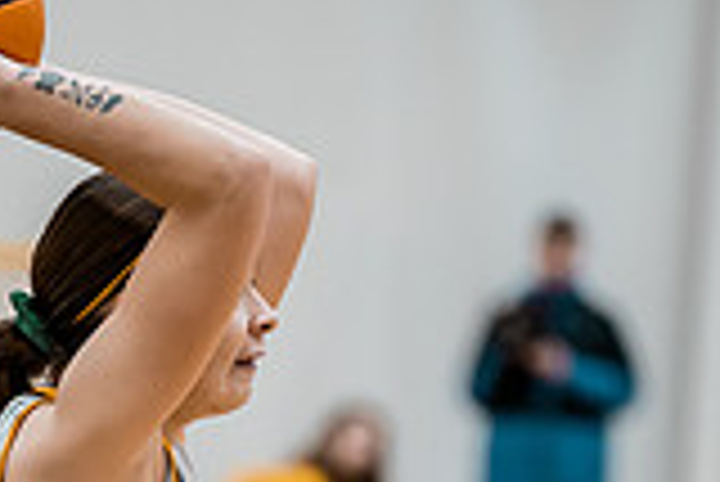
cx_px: 122
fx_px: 10870
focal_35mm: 543
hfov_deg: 3.8
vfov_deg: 2.5
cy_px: 673
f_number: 2.8
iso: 1600
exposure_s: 1/640
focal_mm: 150
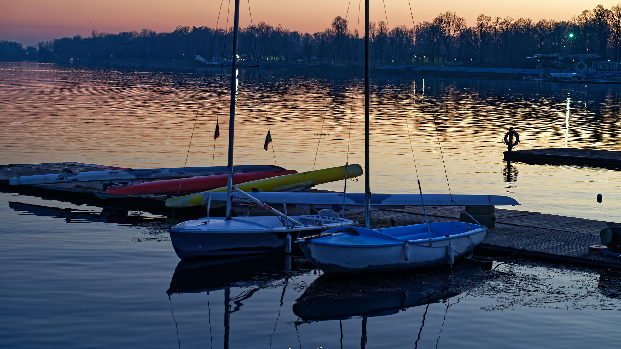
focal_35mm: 74
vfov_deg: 16.3
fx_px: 1219
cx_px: 309
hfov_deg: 28.6
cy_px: 153
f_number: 5
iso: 250
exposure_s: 1/15
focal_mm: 70
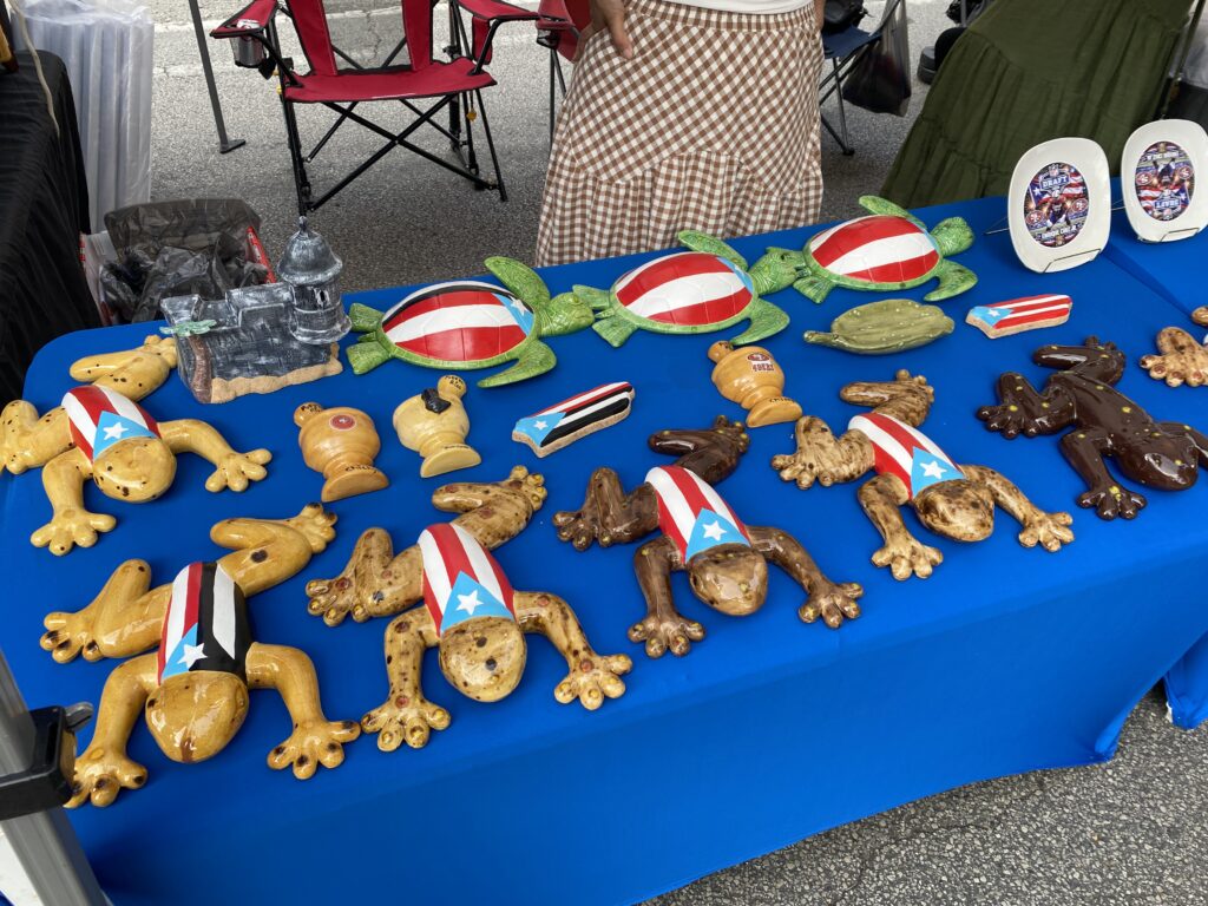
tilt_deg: -42.1
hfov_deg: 67.3
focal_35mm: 26
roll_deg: -1.7
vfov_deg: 53.1
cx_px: 604
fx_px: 907
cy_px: 453
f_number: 1.8
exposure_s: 1/195
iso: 32
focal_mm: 4.25
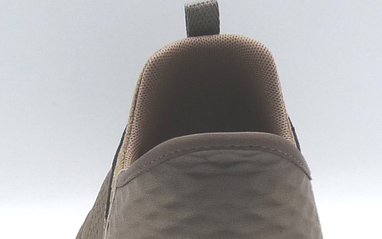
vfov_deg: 10.6
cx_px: 182
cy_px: 222
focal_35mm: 123
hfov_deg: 17.0
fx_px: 1281
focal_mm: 4.9
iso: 100
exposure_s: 1/250
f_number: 4.5
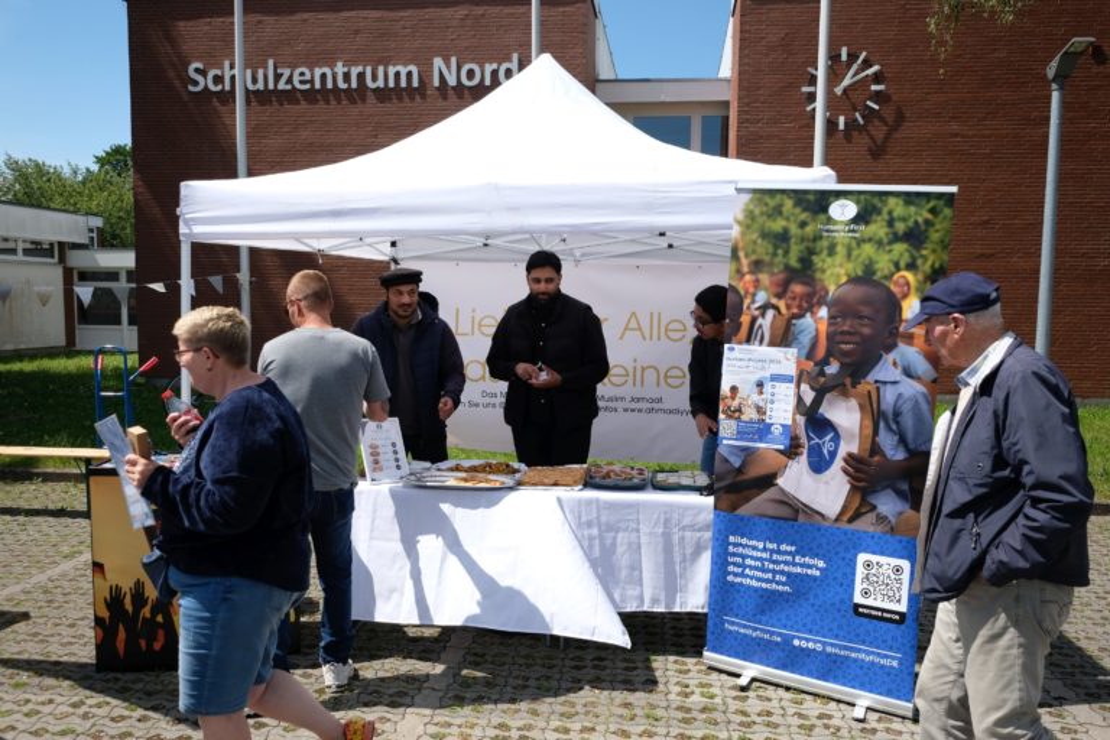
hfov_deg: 63.7
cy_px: 370
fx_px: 894
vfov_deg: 45.0
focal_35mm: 29
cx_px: 555
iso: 200
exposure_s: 1/1600
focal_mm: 19.1
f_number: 4
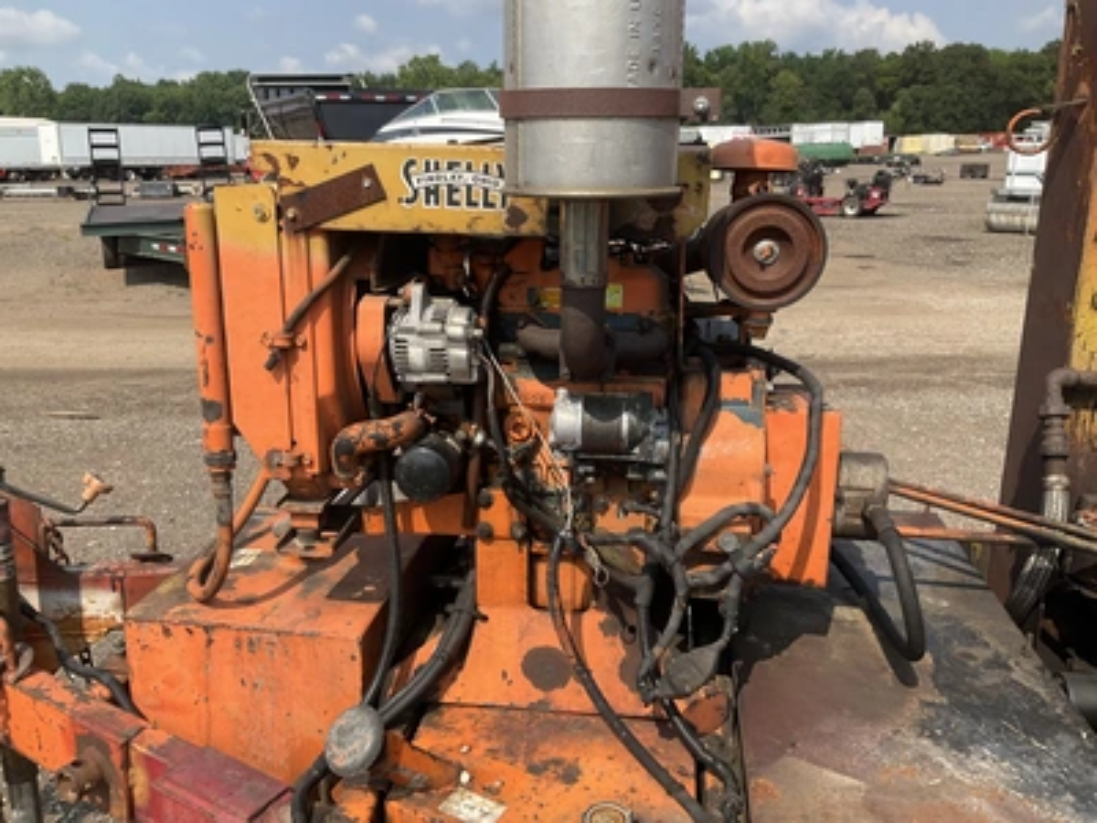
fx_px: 919
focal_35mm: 29
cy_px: 412
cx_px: 548
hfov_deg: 61.7
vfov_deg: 48.2
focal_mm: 3
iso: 25
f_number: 1.8
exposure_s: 1/1121
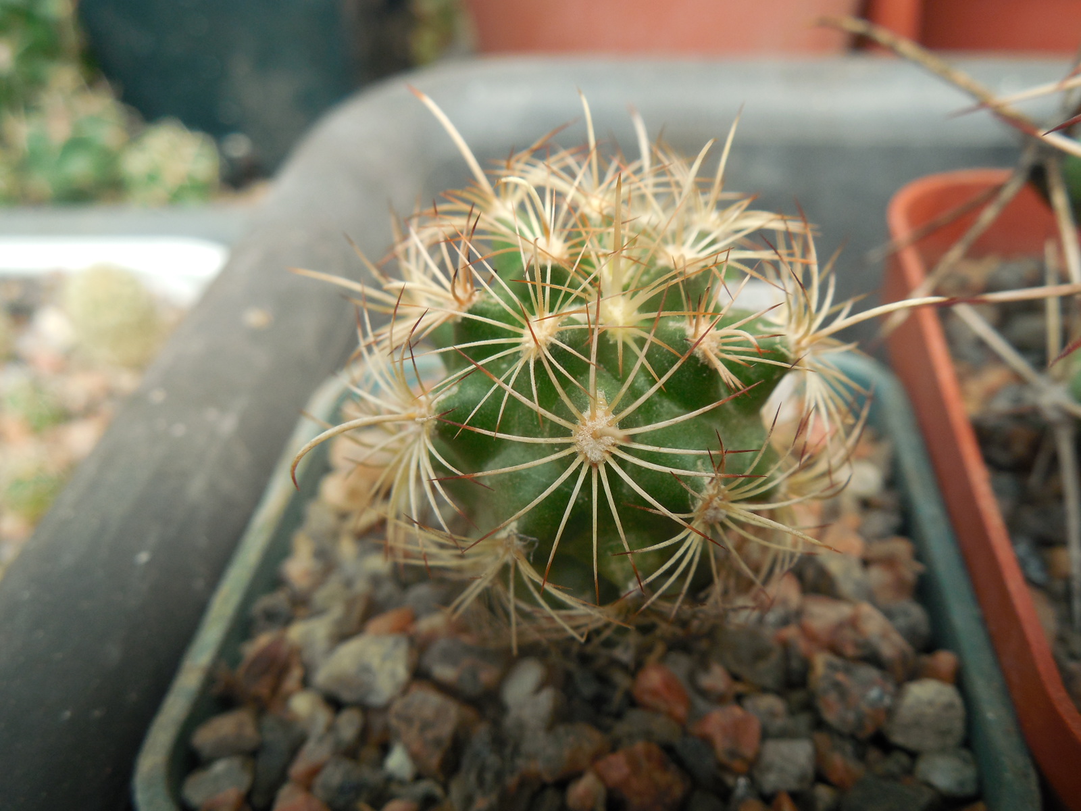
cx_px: 540
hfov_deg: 58.4
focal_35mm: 31
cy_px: 406
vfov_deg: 45.4
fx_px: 968
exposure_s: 1/125
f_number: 3.6
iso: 125
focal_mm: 5.6
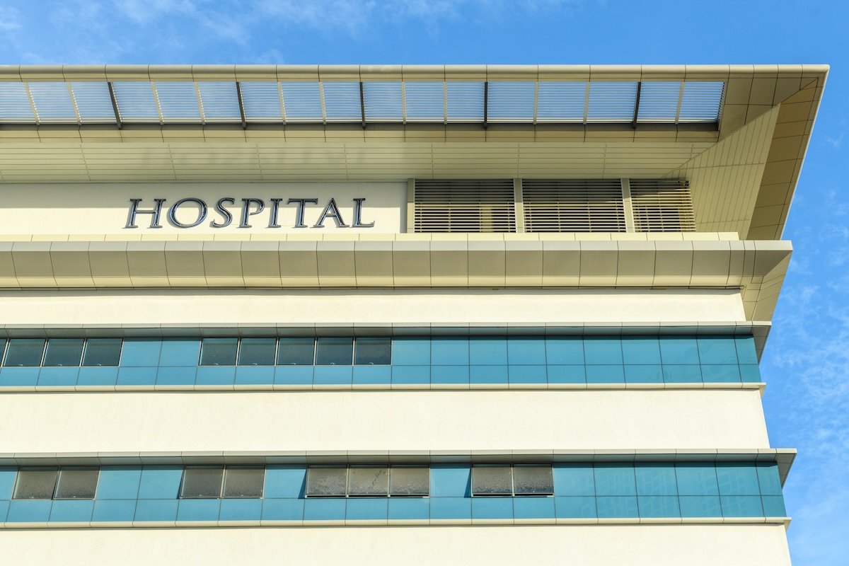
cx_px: 424
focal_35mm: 55
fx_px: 1297
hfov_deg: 36.2
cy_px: 283
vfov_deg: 24.6
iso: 500
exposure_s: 1/250
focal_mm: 55
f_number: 11
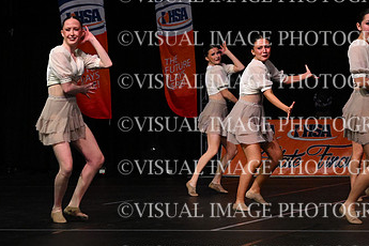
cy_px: 103
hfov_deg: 13.4
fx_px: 1568
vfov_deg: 9.0
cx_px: 273
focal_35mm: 153
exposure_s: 1/1000
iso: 6400
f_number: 4
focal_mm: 61
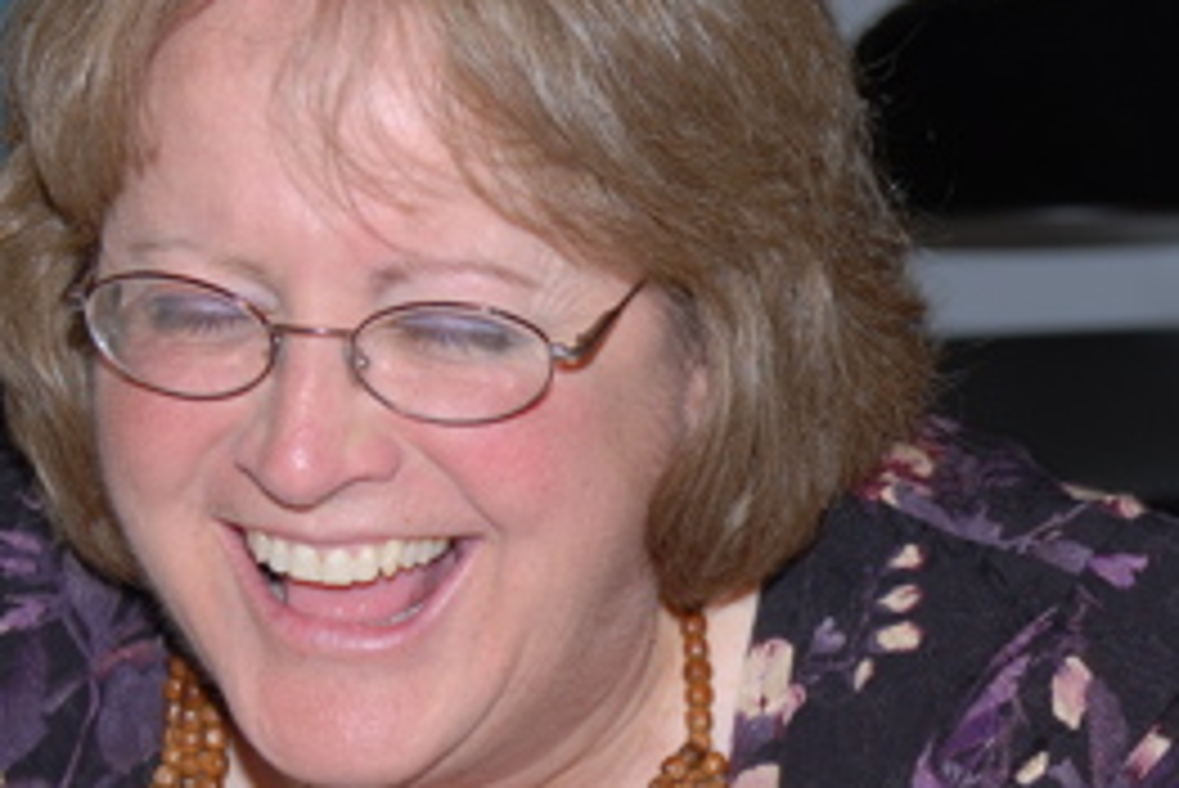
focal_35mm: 165
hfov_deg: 12.3
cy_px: 498
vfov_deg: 8.3
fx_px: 5407
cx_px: 1143
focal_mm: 36
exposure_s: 1/60
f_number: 4
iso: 100
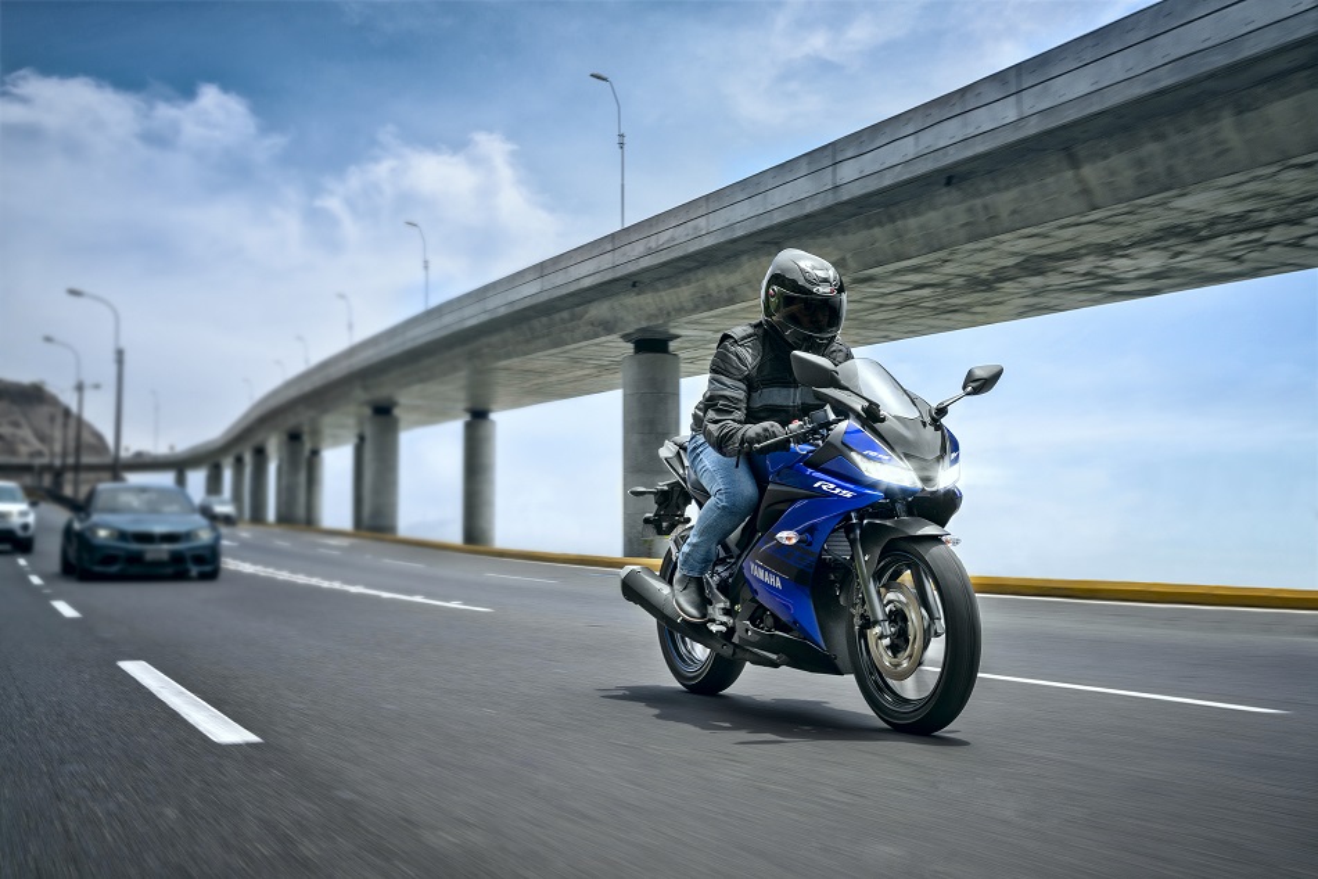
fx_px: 1391
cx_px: 659
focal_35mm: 38
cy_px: 440
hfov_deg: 50.7
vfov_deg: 35.1
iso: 125
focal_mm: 38
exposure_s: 1/160
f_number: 11
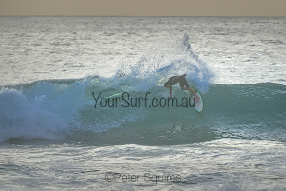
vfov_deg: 2.5
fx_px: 4369
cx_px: 192
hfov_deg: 3.7
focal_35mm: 550
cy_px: 95
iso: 720
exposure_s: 1/2000
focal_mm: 400
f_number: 5.6
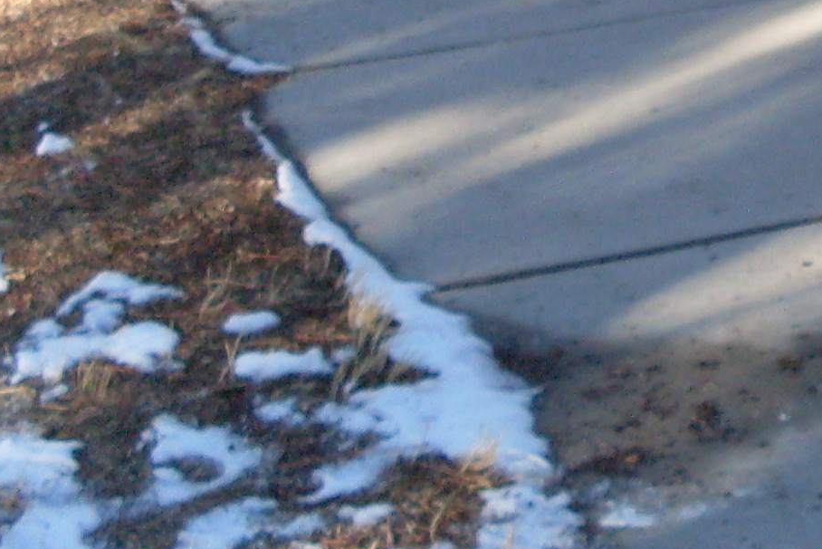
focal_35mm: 142
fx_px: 3243
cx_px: 1269
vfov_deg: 9.4
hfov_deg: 13.5
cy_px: -273
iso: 80
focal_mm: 6.3
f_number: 2.8
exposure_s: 1/180
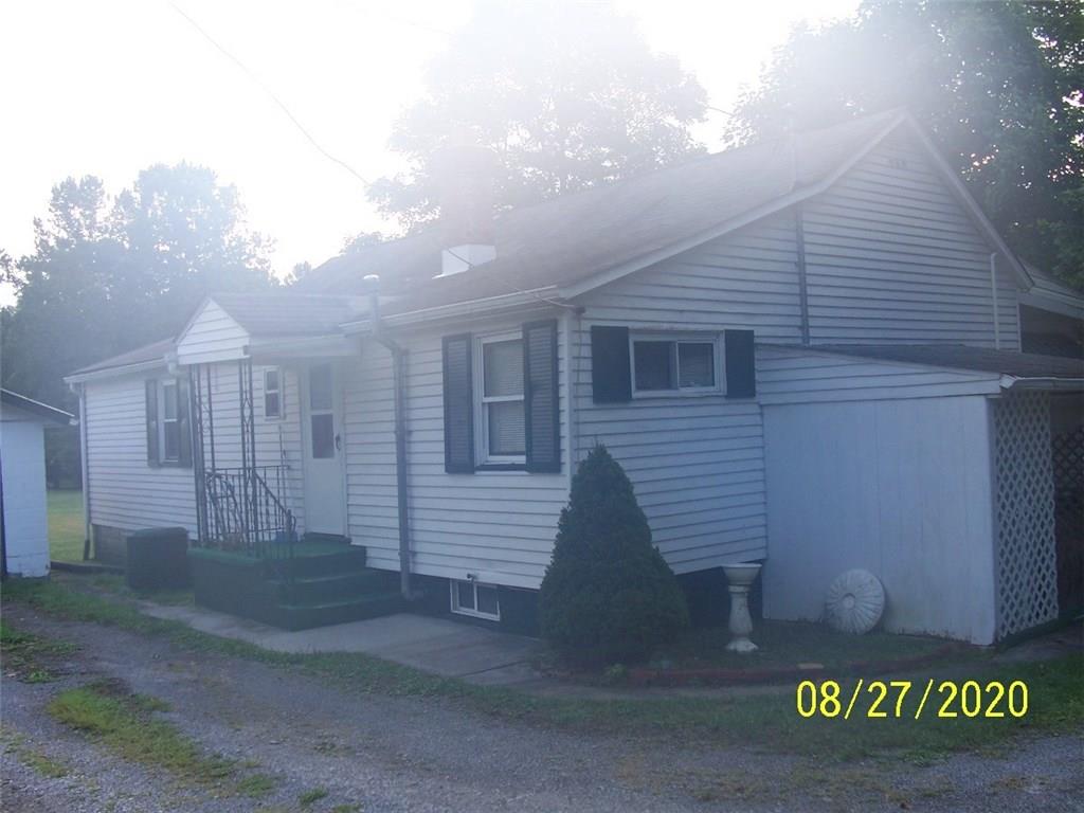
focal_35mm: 35
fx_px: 1096
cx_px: 542
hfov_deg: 52.6
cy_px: 406
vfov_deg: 40.7
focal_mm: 6
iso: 80
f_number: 2.8
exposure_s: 1/250
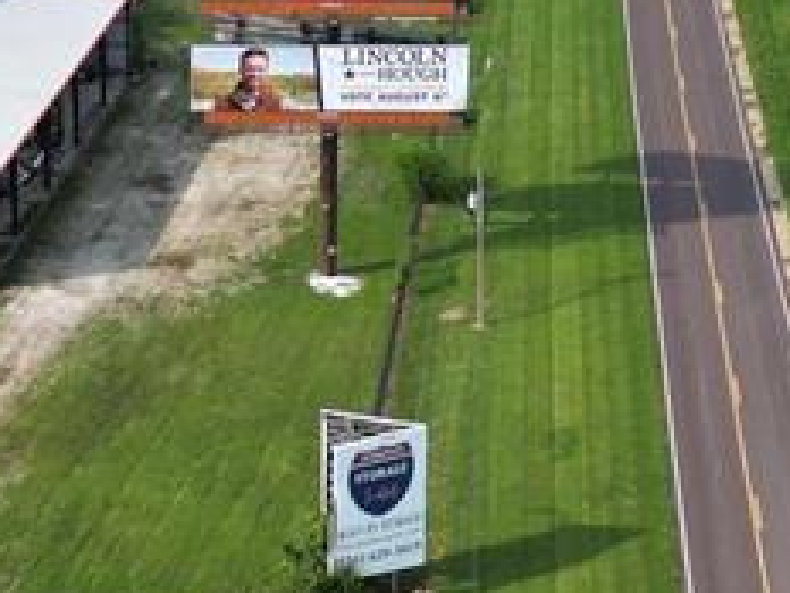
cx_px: 92
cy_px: 123
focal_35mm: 106
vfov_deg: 13.9
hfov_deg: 18.3
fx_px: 2419
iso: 120
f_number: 1.7
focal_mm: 6.72
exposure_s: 1/2500
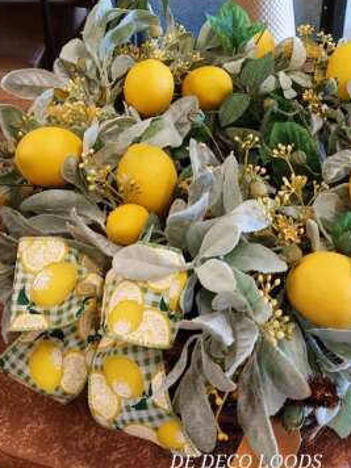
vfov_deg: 39.9
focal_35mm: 45
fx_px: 608
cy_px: 76
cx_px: 246
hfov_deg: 31.8
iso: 250
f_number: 1.8
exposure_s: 1/50
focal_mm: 5.23
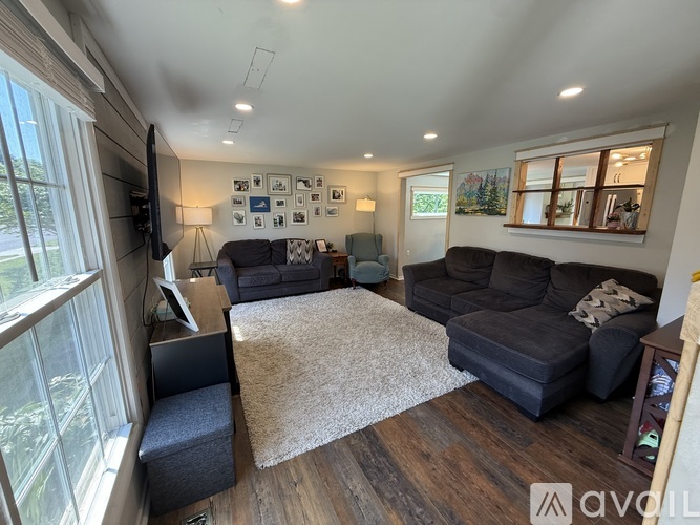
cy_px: 262
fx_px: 283
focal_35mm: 14
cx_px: 350
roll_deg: -0.1
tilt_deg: -10.5
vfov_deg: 85.7
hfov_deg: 102.1
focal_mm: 2.22
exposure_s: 1/120
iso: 160
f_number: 2.2
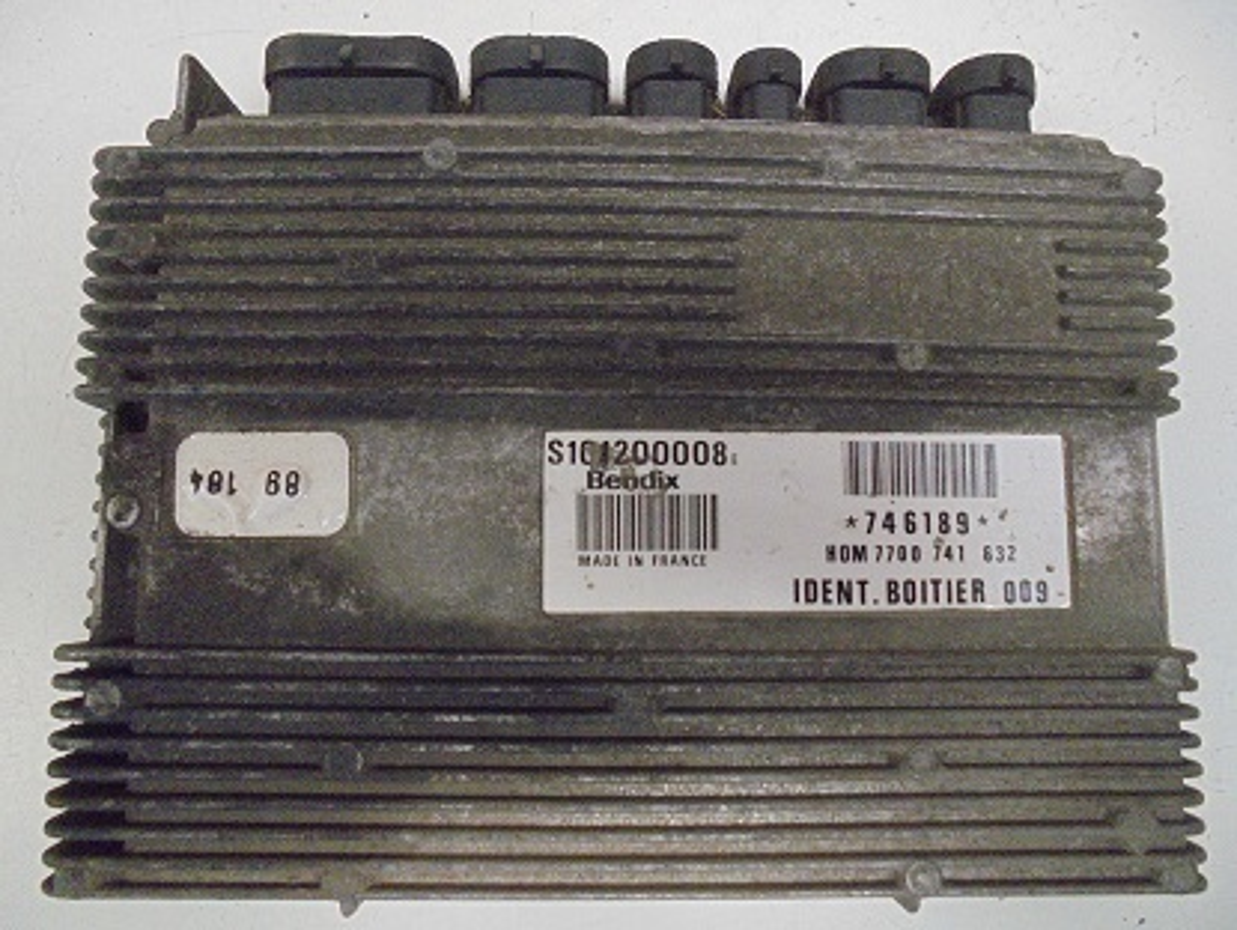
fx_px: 930
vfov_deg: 53.1
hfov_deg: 67.3
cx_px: 618
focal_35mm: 26
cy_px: 465
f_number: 3.5
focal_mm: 4.6
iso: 800
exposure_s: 1/100
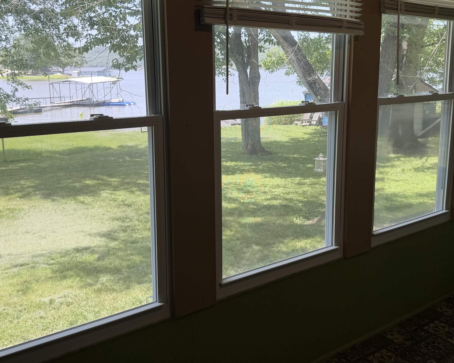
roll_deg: +0.1
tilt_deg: -11.0
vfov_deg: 43.2
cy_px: 149
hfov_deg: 52.8
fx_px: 457
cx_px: 219
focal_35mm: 34
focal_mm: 6.76
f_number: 1.78
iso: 80
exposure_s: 1/450
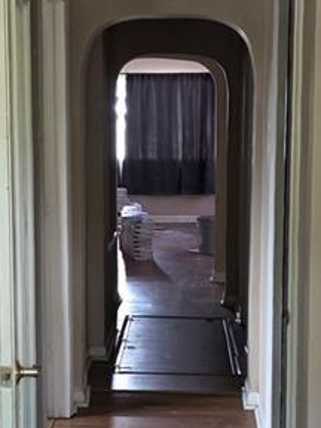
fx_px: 1187
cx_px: 131
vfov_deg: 20.4
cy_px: 287
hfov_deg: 15.4
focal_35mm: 96
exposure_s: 1/120
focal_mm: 6.3
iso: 500
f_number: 1.7
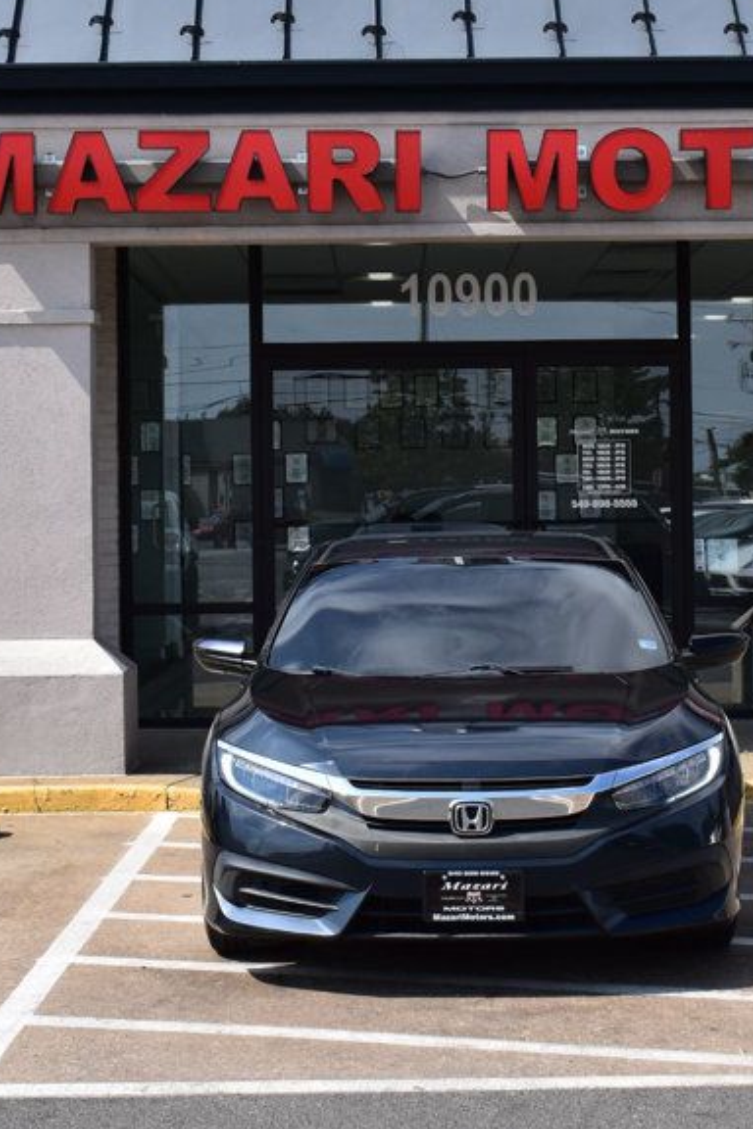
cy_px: 512
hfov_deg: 17.0
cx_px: 473
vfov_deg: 25.4
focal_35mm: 80
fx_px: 2510
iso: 320
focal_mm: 30
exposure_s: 1/500
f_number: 11
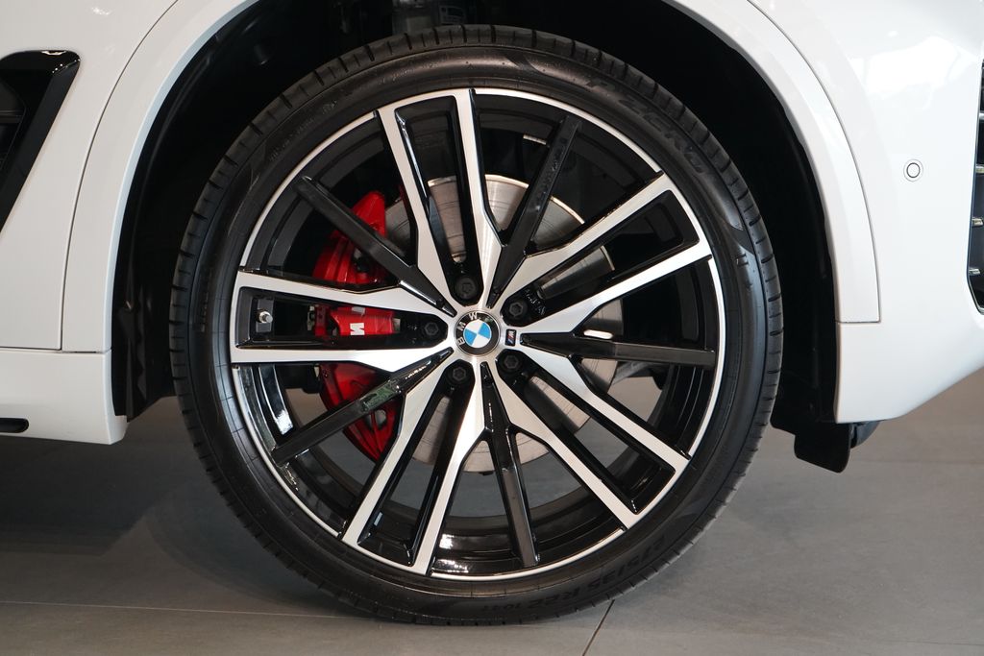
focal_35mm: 67
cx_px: 492
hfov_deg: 30.1
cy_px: 328
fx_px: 1831
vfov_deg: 20.3
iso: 5000
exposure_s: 1/160
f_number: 5.6
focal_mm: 67
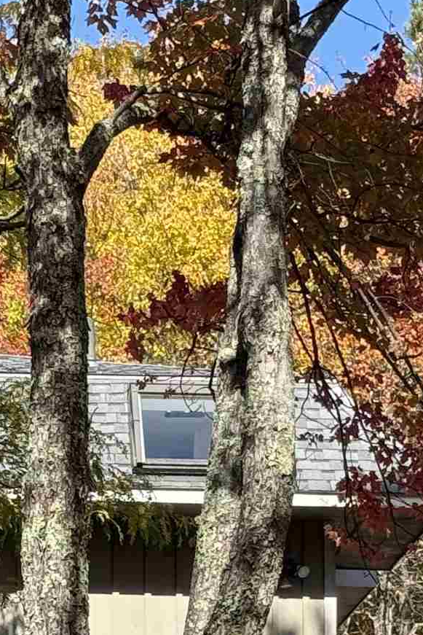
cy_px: 656
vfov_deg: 11.5
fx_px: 3101
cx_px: 9
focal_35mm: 176
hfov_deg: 7.8
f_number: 1.78
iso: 64
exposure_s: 1/1513
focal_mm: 6.76
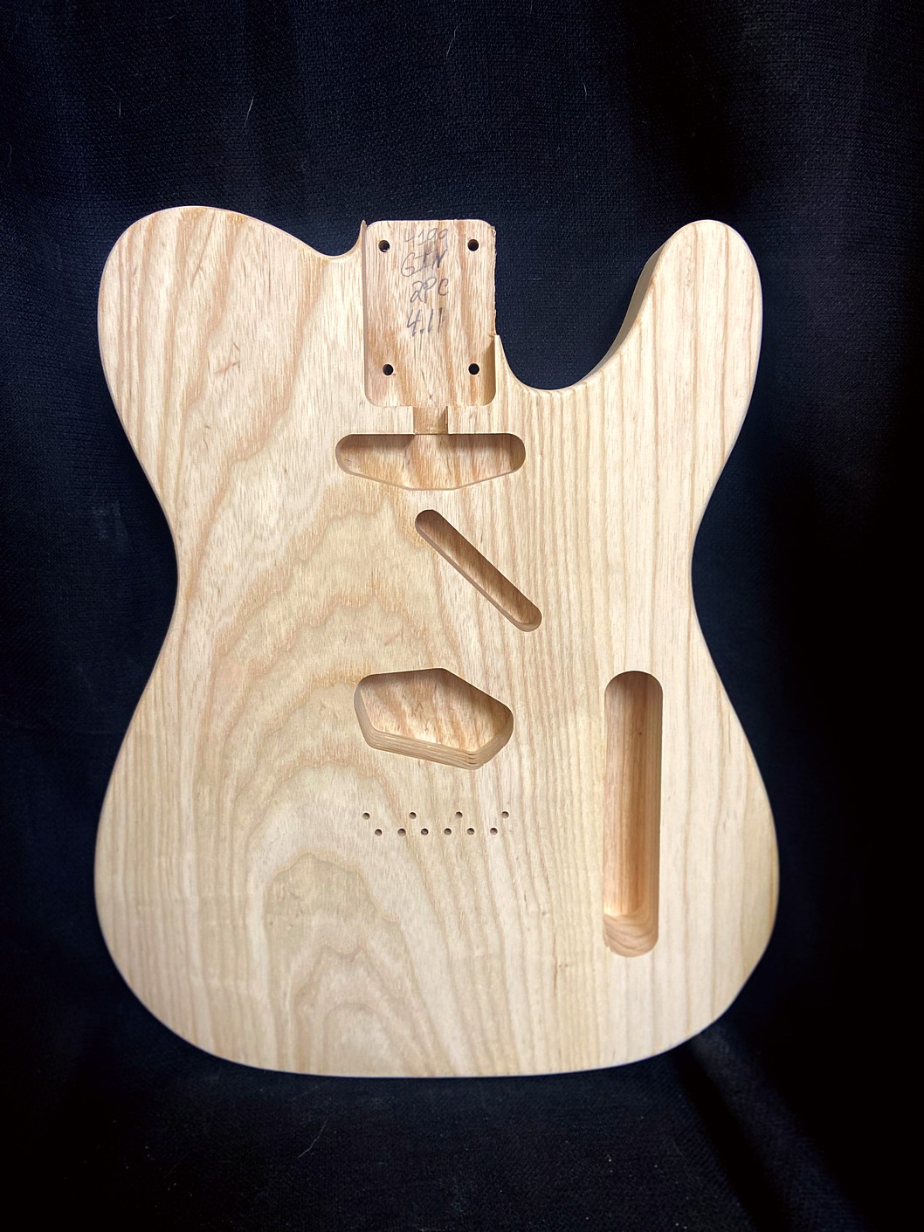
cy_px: 616
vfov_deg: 67.3
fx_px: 925
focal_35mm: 26
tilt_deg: -12.8
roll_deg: +1.4
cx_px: 462
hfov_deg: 53.1
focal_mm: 4.25
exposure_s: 1/60
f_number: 1.8
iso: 160
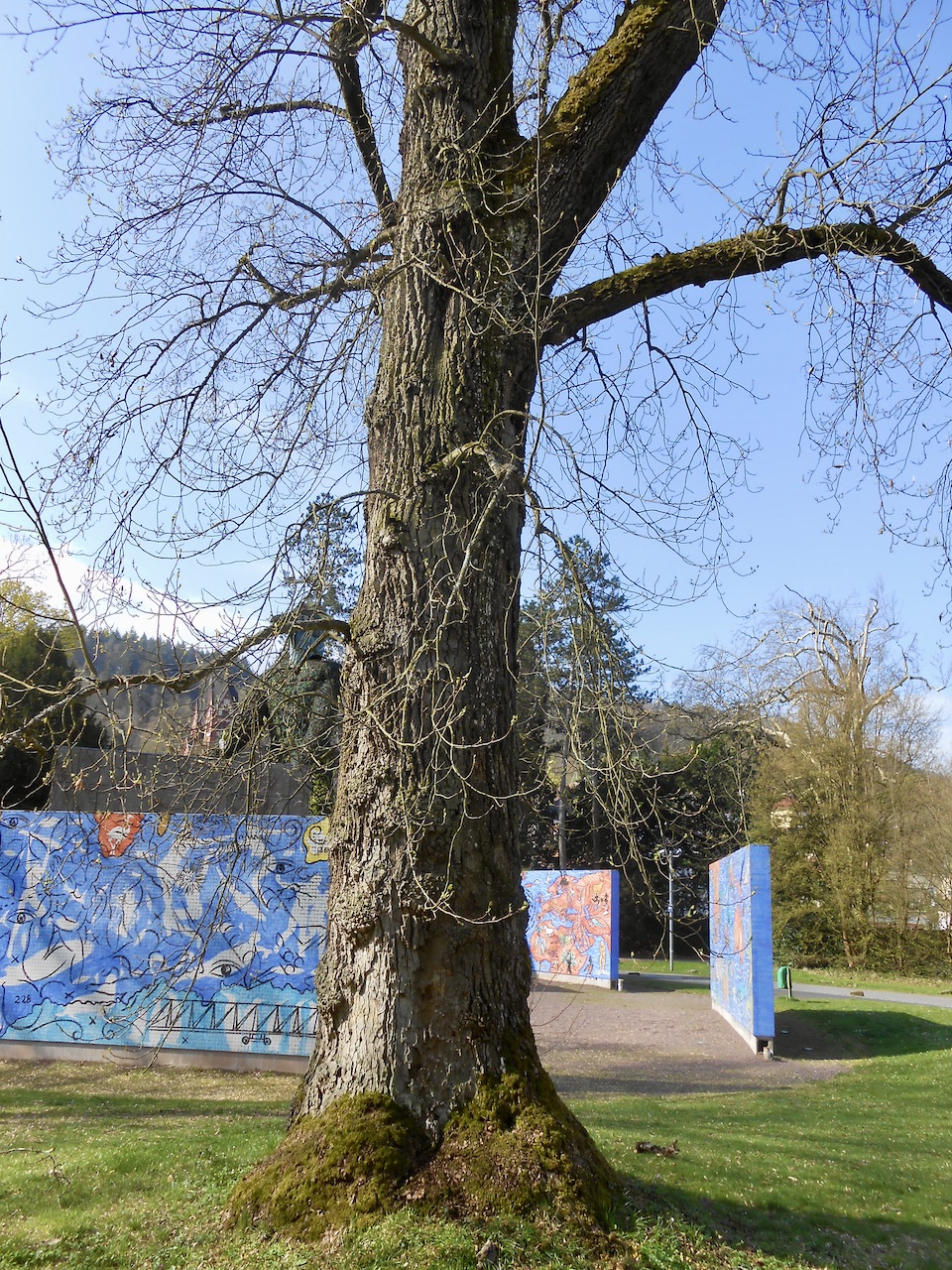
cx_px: 476
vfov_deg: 67.3
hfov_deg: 53.1
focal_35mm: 26
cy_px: 635
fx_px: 953
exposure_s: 1/400
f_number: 3.5
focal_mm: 4.6
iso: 80
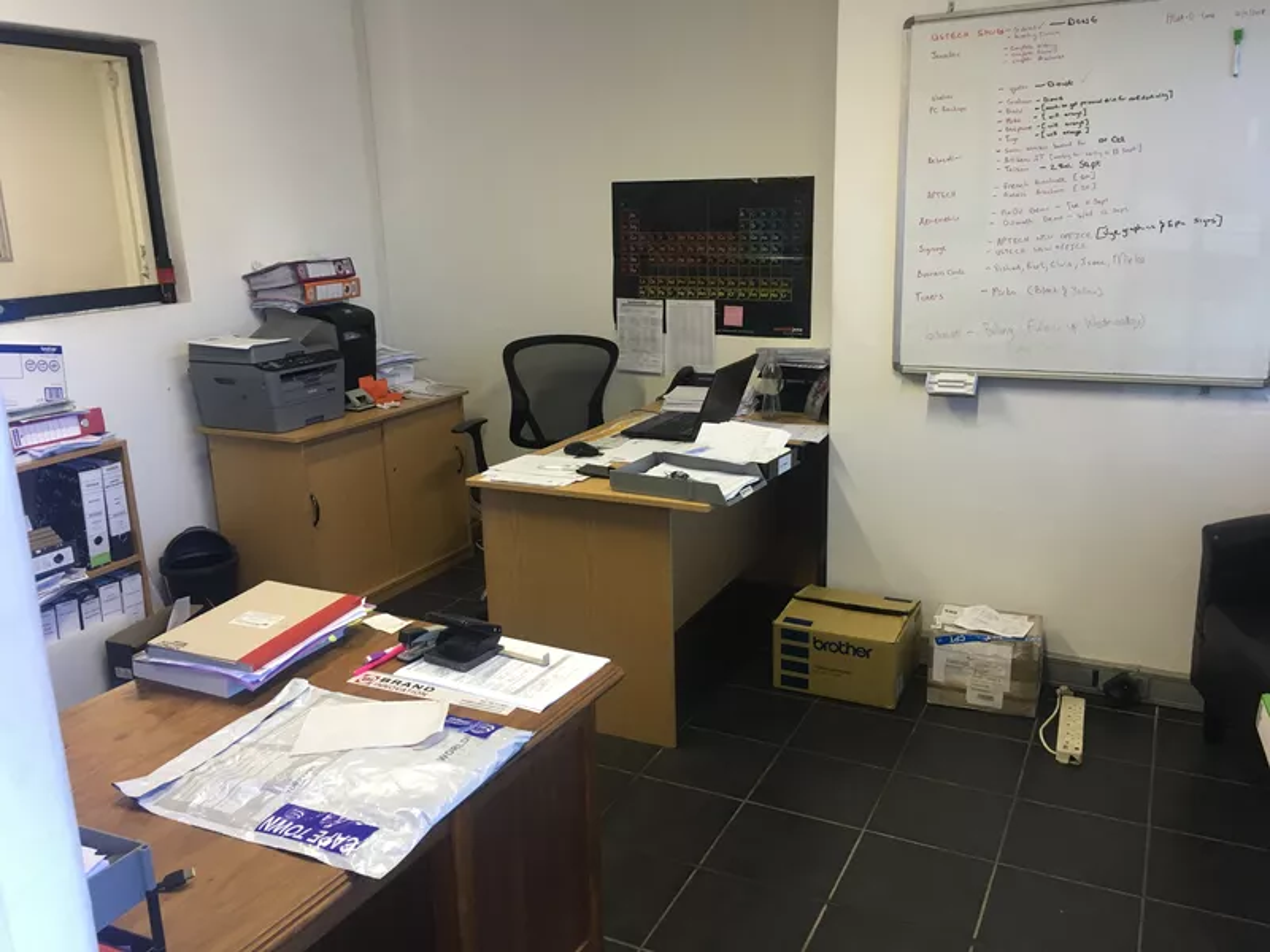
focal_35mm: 29
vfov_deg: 48.2
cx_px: 635
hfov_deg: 61.7
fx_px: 1064
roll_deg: +0.9
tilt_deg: -14.4
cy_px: 476
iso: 100
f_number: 2.2
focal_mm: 4.15
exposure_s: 1/33
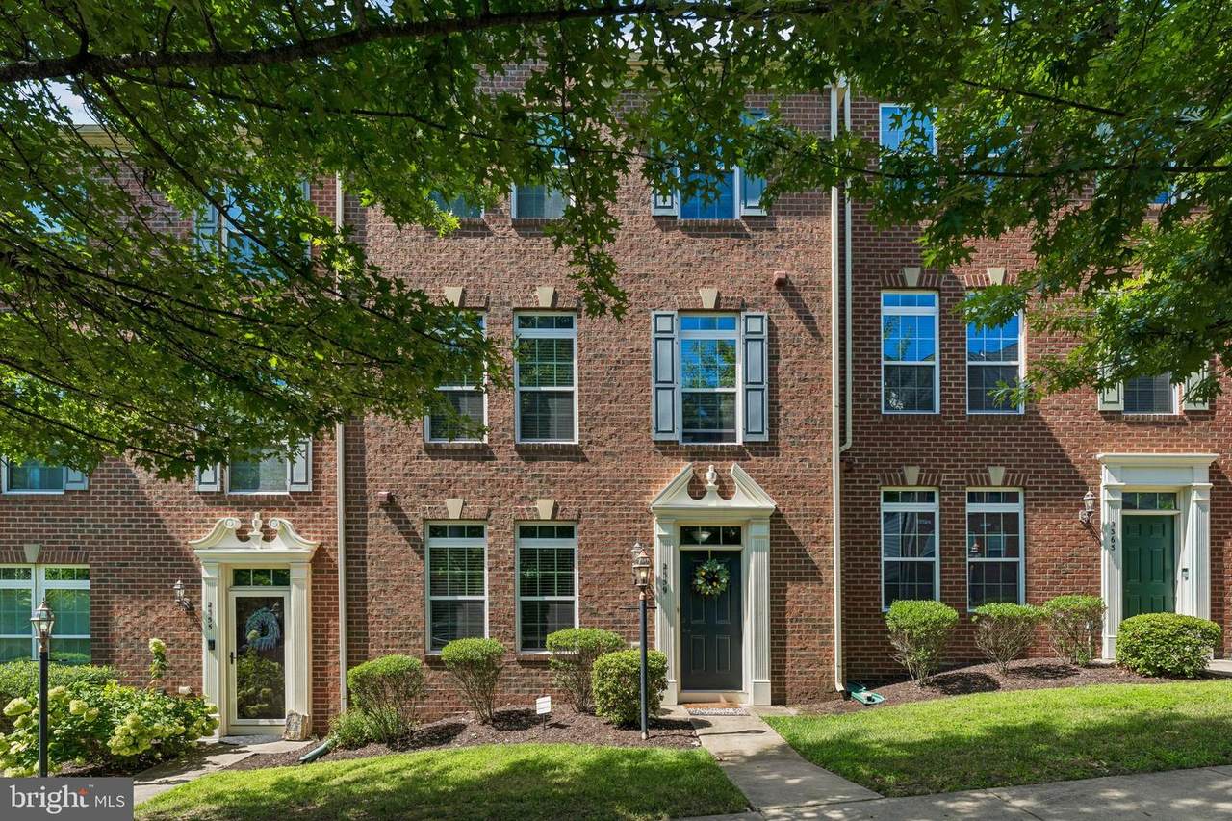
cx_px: 616
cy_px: 410
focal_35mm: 17
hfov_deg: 92.0
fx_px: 595
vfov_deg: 69.2
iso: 100
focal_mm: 17.4
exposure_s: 1/100
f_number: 10
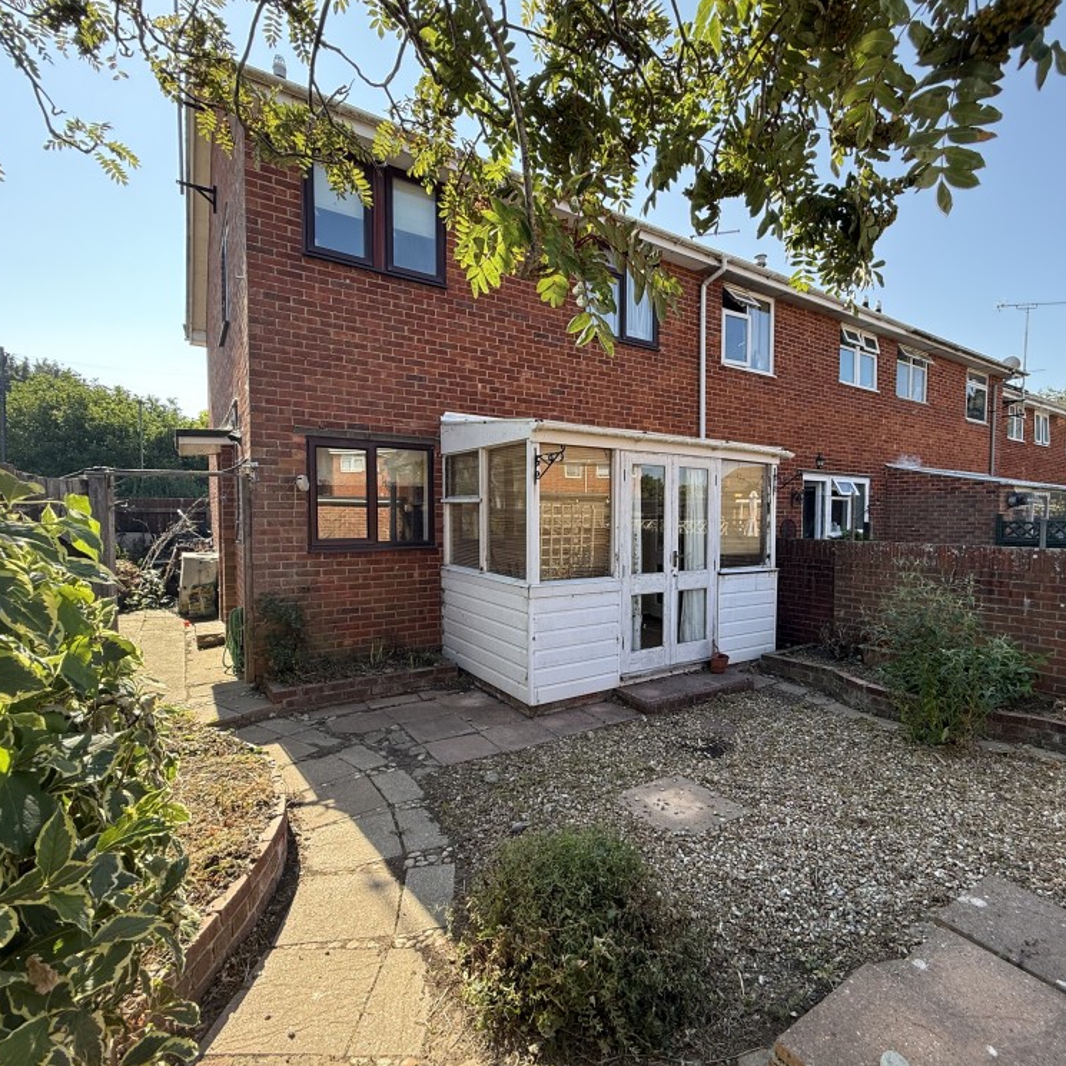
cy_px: 538
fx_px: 592
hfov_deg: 83.5
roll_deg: -0.3
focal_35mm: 17
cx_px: 602
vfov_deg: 84.0
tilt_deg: -2.0
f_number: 2.2
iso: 50
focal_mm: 2.22
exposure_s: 1/313
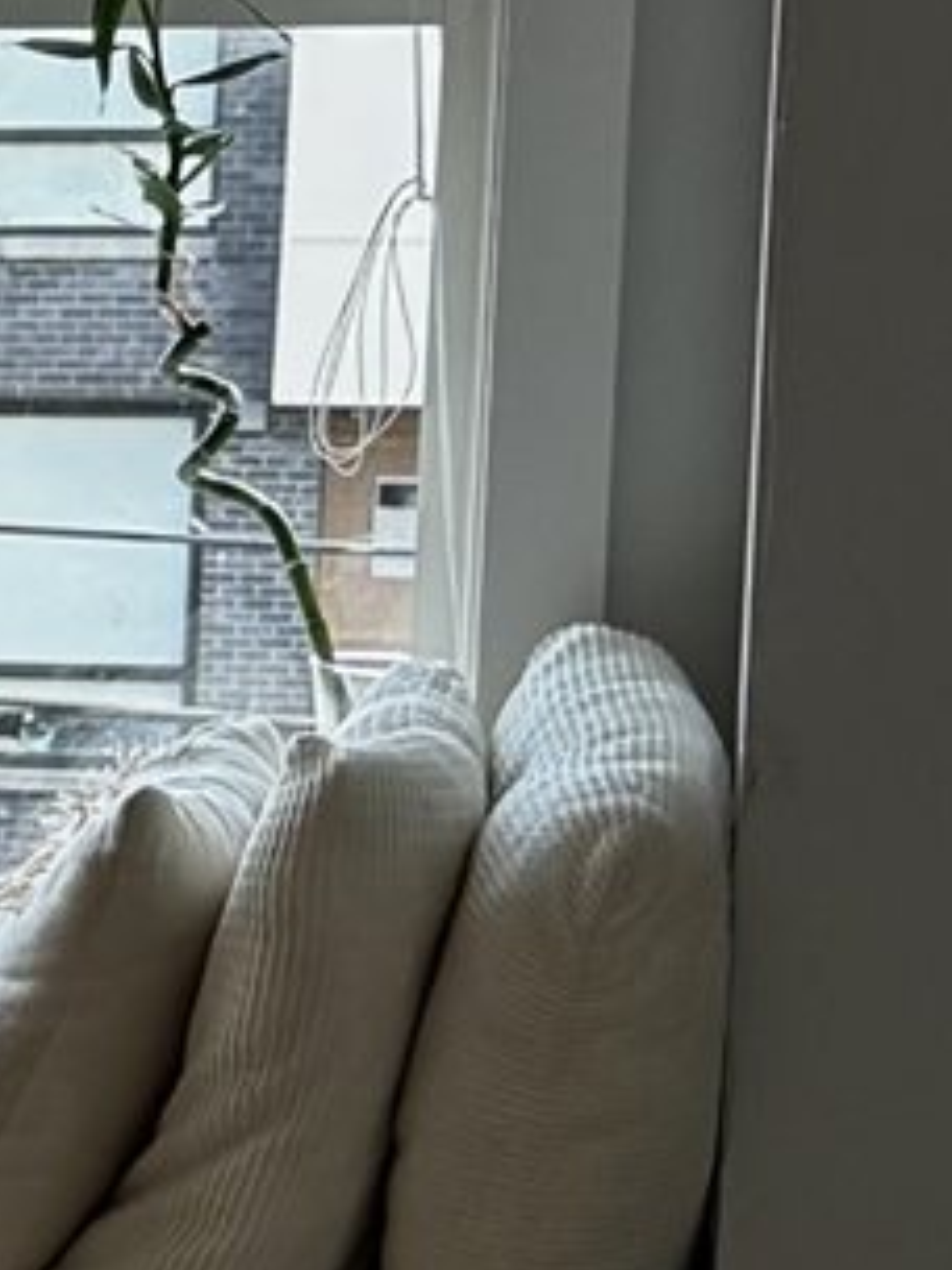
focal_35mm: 182
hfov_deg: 7.0
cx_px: -2238
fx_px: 6674
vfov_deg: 10.8
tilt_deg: -8.2
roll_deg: +0.8
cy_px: 952
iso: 64
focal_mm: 6.76
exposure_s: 1/120
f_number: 1.78
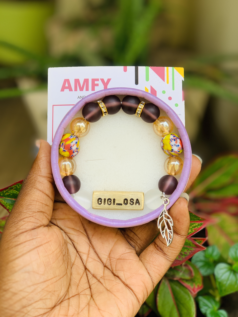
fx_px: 477
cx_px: 119
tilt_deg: -23.7
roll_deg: -0.9
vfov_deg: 36.8
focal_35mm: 52
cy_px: 158
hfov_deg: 28.0
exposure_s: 1/184
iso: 16
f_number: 2.4
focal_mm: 6
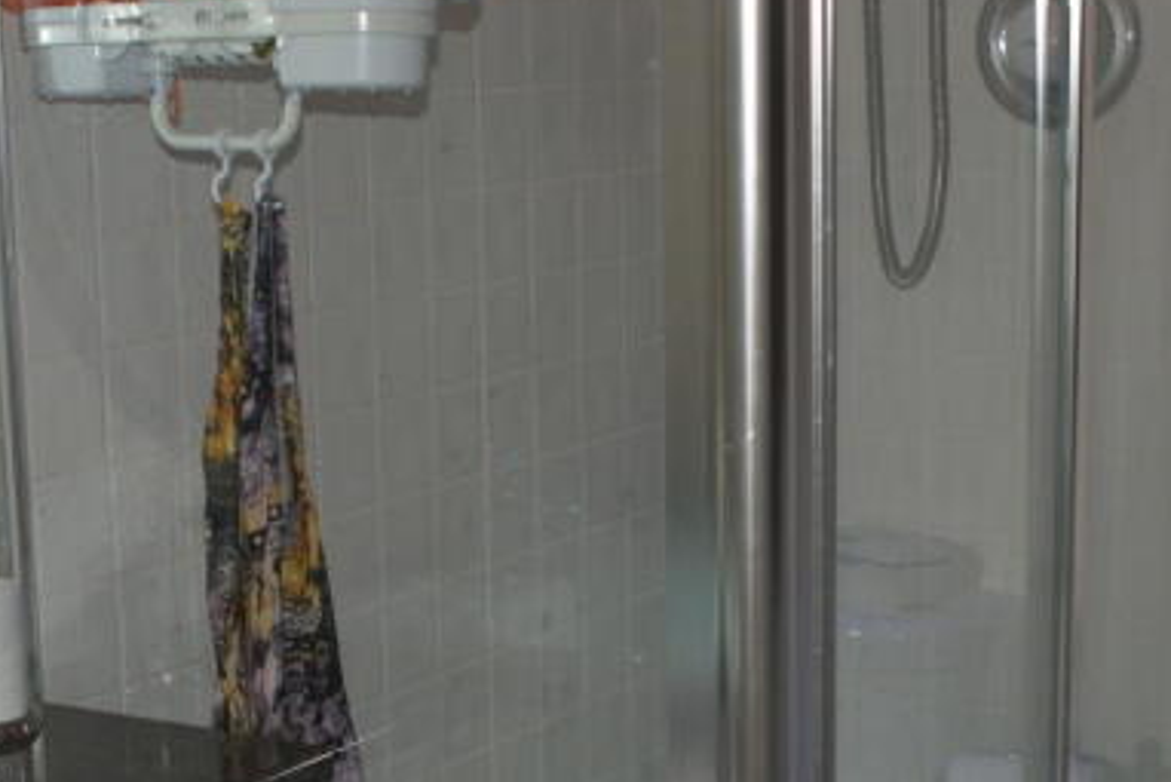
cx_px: 587
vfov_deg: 17.6
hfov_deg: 26.3
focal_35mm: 77
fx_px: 2505
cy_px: 603
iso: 400
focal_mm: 30
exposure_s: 1/60
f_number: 5
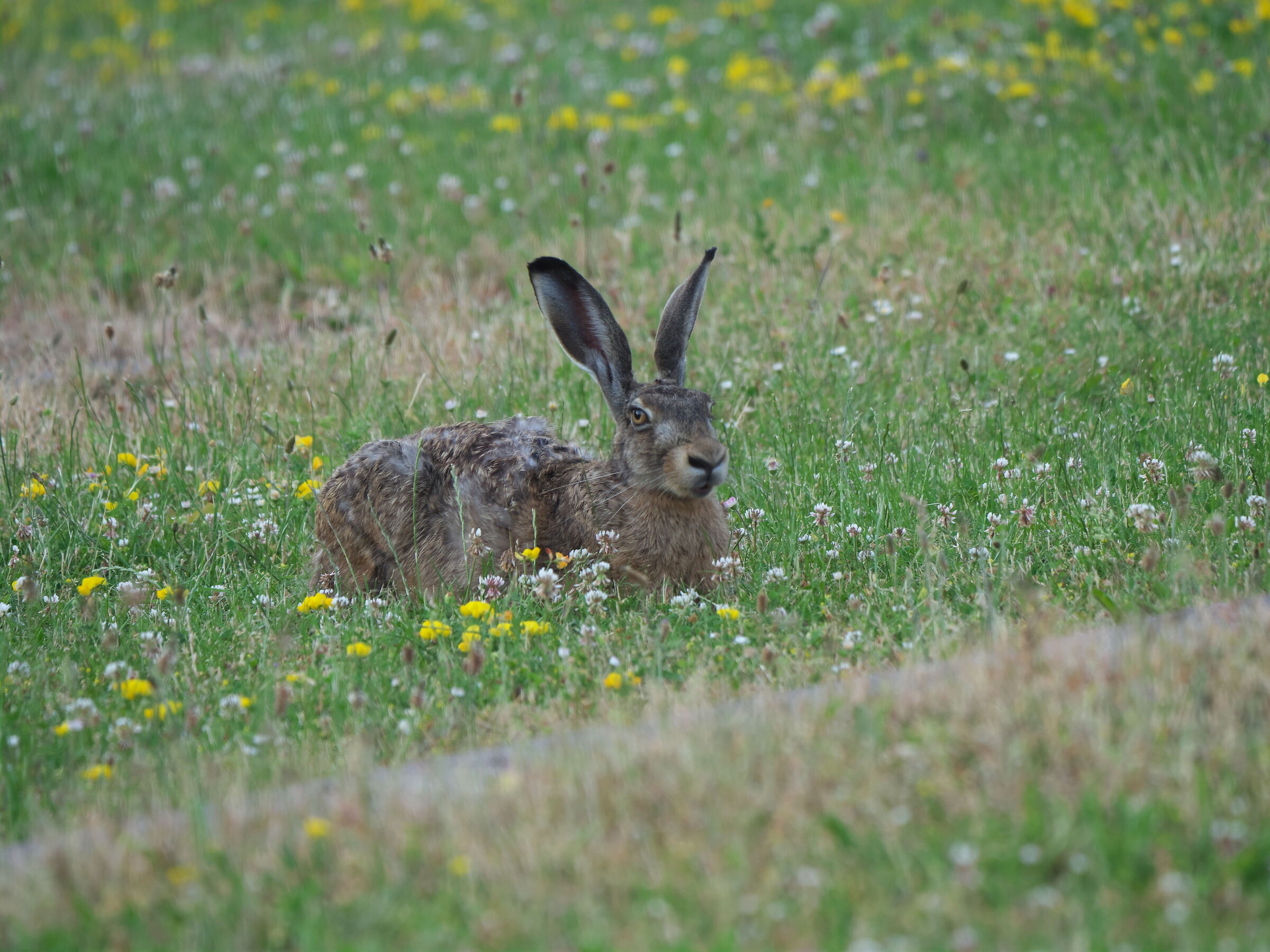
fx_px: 29351
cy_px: 476
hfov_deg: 2.5
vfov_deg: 1.9
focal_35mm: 800
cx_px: 635
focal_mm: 400
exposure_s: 1/320
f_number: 7.1
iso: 800
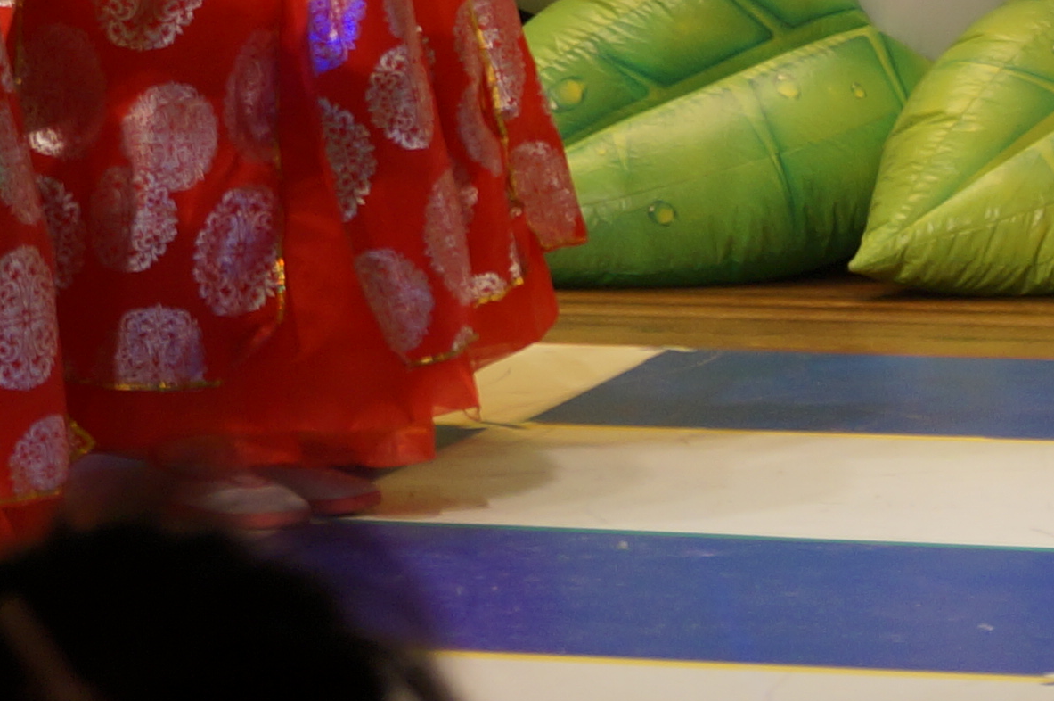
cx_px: -458
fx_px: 6378
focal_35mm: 218
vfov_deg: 6.2
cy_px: -215
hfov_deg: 9.2
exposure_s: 1/60
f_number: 5
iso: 200
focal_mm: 35
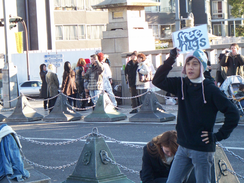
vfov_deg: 12.7
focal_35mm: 117
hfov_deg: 16.8
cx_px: 122
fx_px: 825
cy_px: 92
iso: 100
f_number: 4.4
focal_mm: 19.2
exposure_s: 1/100
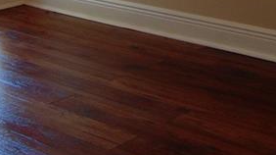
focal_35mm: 98
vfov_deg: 11.2
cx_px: 43
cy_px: -149
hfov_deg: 21.4
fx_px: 717
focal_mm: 5.8
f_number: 3.2
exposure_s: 1/50
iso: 80
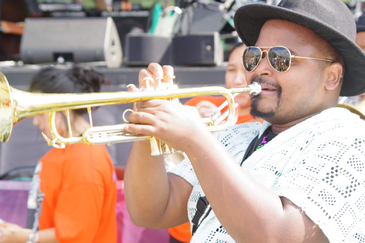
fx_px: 836
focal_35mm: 82
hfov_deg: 24.6
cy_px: 122
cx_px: 182
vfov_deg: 16.5
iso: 400
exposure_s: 1/160
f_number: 6.3
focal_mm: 55
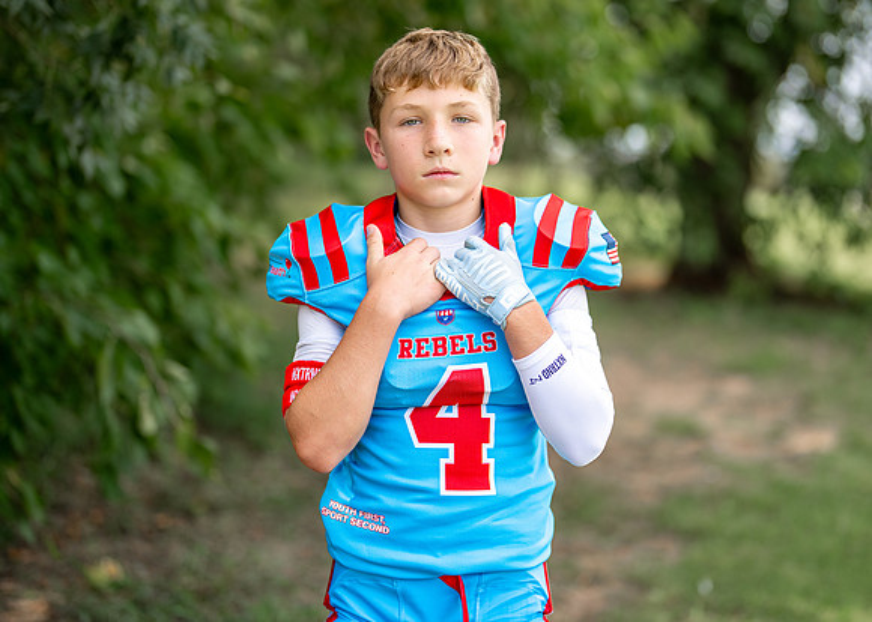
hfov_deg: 29.7
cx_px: 465
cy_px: 259
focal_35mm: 66
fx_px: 1642
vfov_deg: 21.4
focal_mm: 50
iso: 100
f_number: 1.2
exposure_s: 1/2500
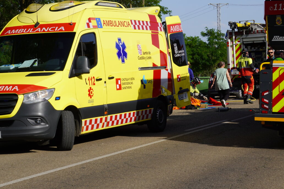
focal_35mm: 103
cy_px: 73
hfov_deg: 19.9
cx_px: 123
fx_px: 810
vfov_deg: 13.3
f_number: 11
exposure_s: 1/200
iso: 100
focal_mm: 55
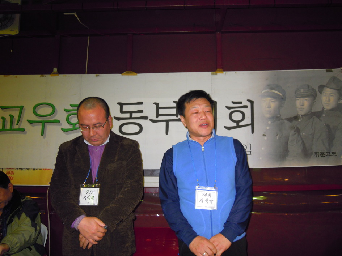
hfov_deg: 63.5
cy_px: 128
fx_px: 277
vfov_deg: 49.7
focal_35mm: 28
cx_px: 171
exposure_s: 1/25
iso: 200
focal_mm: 5
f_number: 2.7
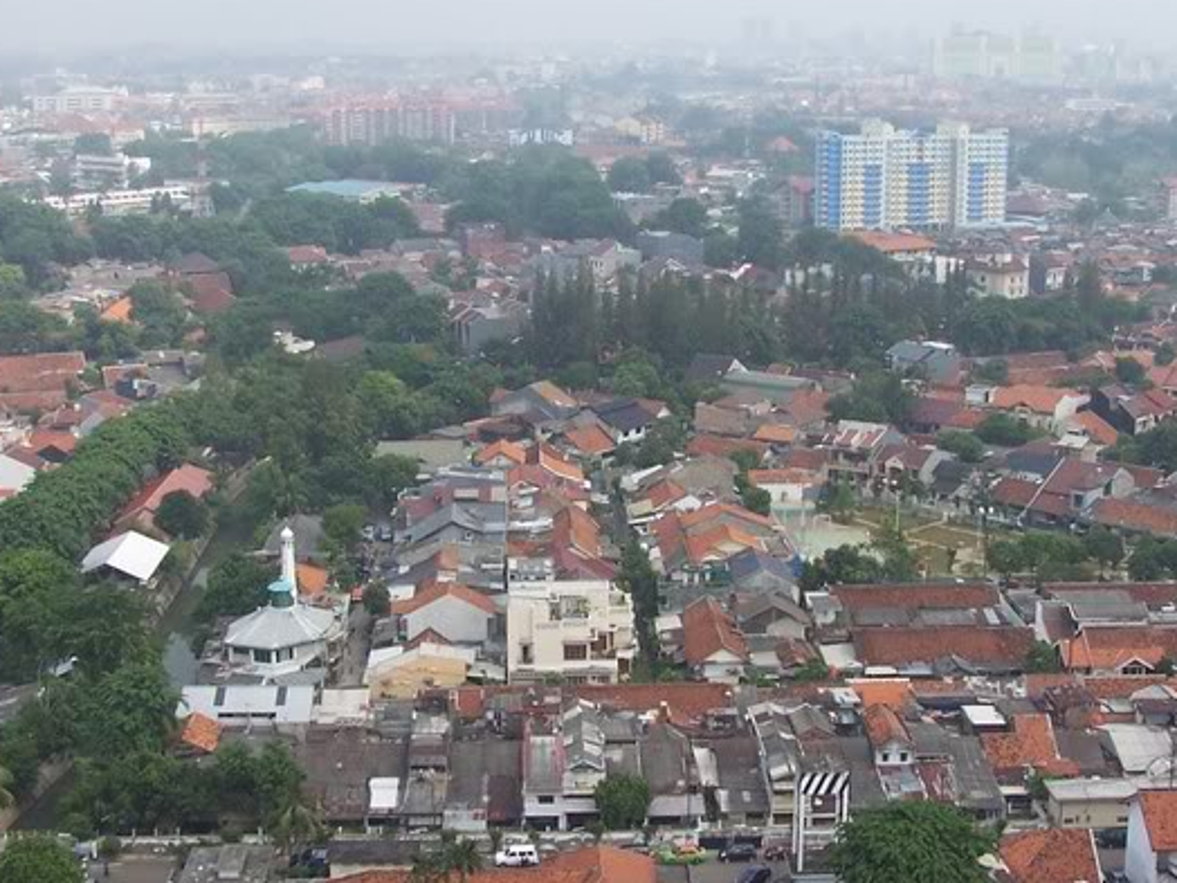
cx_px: 649
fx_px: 1972
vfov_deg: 25.2
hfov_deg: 33.2
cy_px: 497
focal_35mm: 58
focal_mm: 6.3
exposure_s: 1/500
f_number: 4
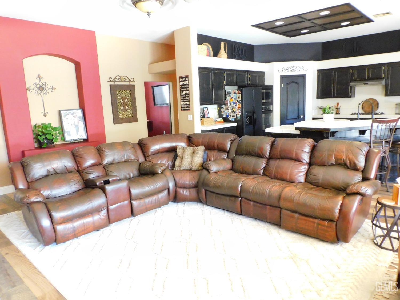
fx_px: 277
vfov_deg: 56.8
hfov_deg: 71.6
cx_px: 200
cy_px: 150
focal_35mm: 24
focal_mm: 4.3
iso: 800
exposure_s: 1/6
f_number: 3.3
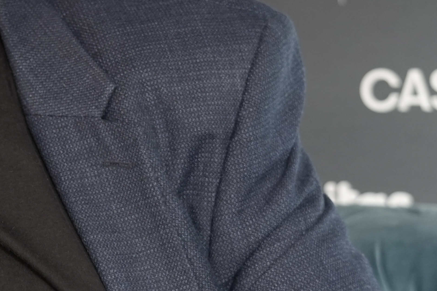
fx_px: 1833
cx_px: -181
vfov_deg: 9.0
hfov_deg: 13.0
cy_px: 6
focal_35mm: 151
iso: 1000
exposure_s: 1/160
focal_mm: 48
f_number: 4
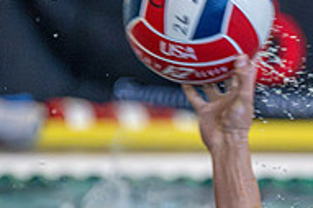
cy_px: 276
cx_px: 524
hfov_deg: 2.5
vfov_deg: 1.7
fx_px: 7201
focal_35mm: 829
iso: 8000
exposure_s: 1/1000
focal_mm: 220
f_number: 4
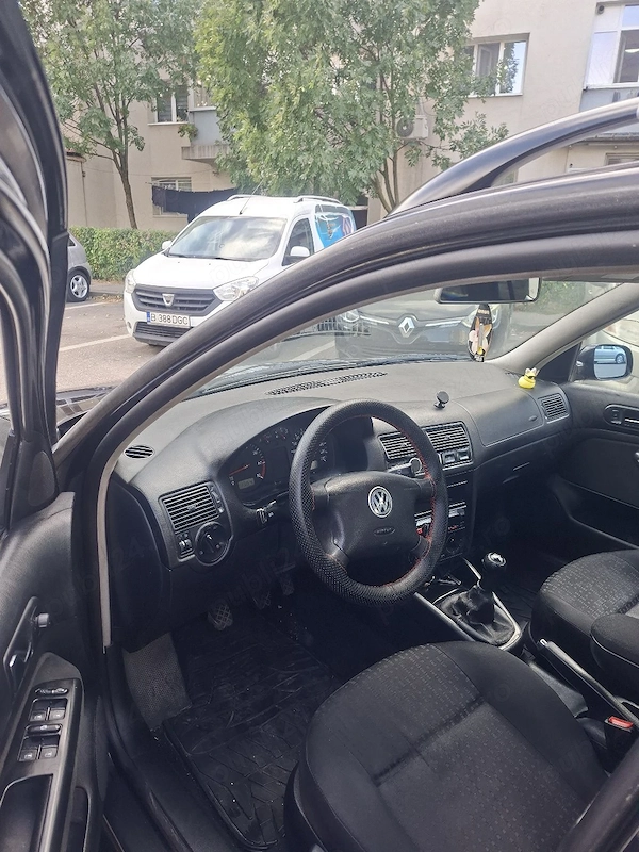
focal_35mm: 23
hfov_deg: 58.9
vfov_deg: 73.9
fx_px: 566
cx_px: 320
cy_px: 426
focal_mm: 5.54
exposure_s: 1/100
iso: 50
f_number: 1.8
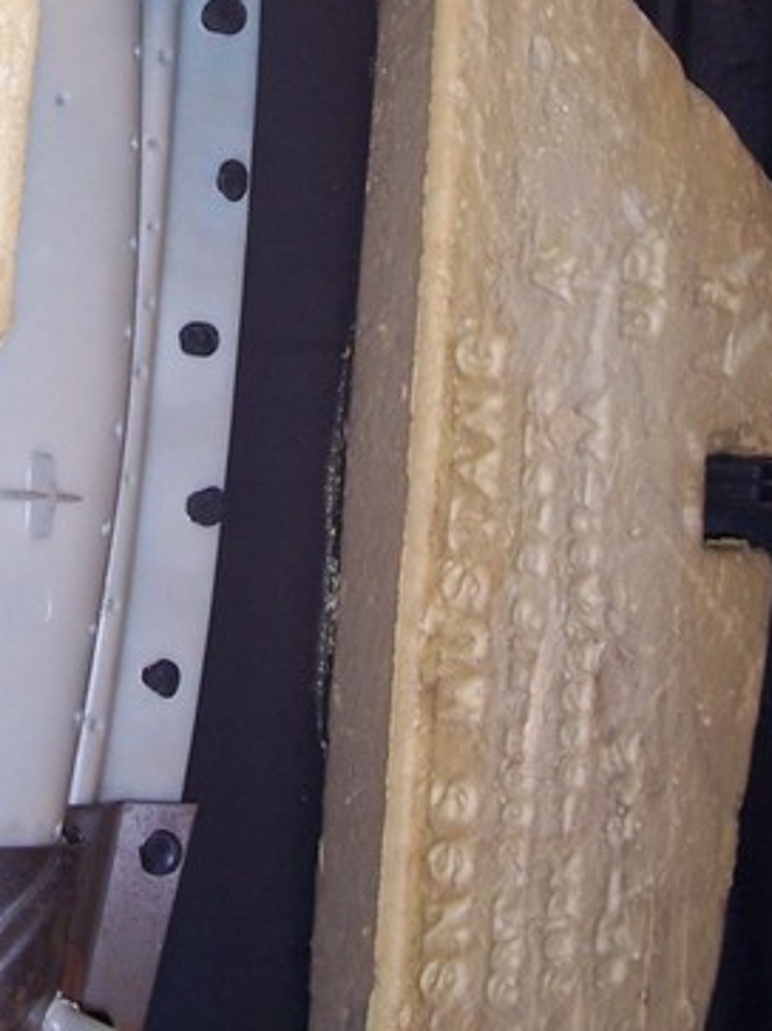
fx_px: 2231
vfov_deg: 25.5
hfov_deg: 19.5
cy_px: 190
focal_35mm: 75
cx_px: 196
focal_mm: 5.6
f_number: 2.7
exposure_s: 1/60
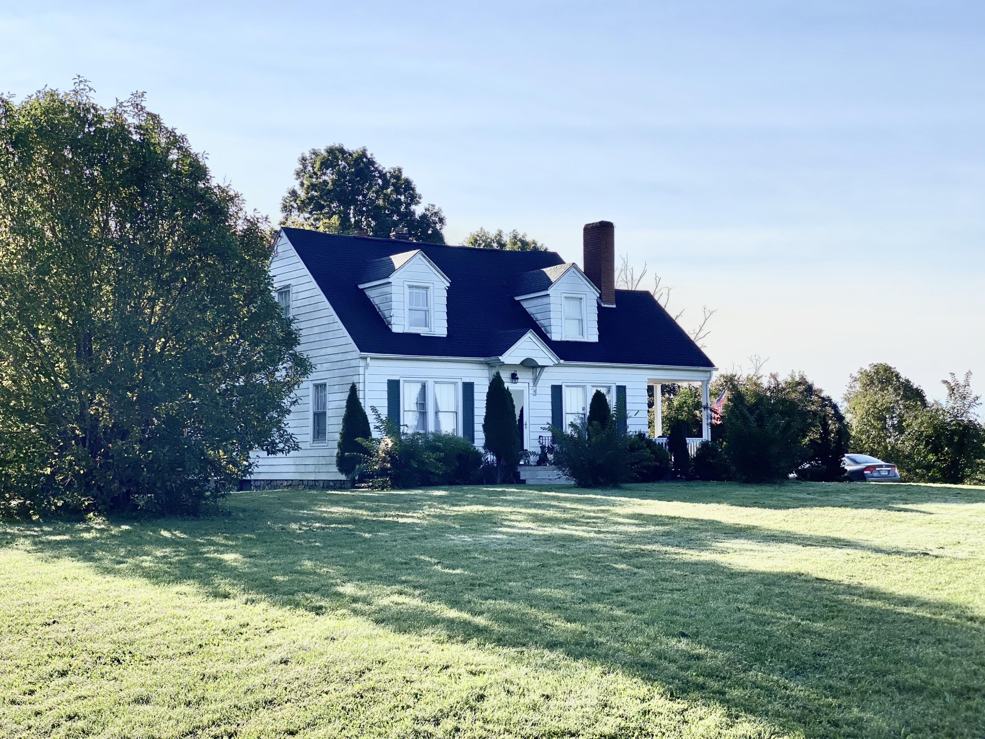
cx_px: 492
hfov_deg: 36.8
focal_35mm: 52
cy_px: 370
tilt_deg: +4.0
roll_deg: +0.5
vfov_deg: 28.0
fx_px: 1480
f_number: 2
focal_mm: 6
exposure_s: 1/1776
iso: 20
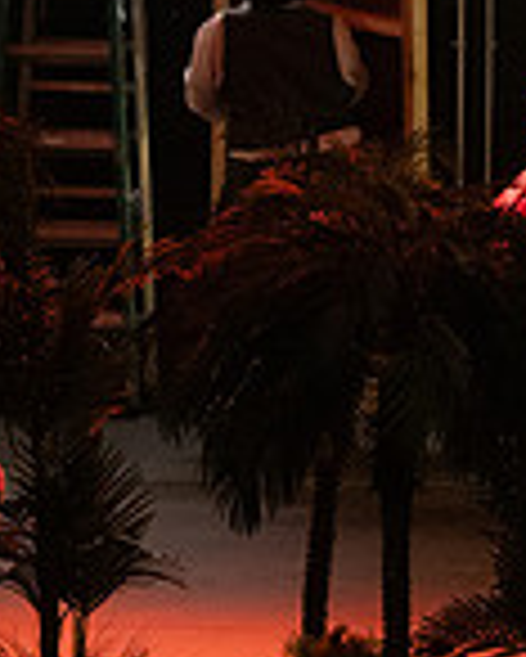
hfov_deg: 2.1
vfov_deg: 2.7
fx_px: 14132
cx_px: 1286
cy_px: 328
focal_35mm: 727
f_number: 6.3
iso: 10000
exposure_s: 1/160
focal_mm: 195
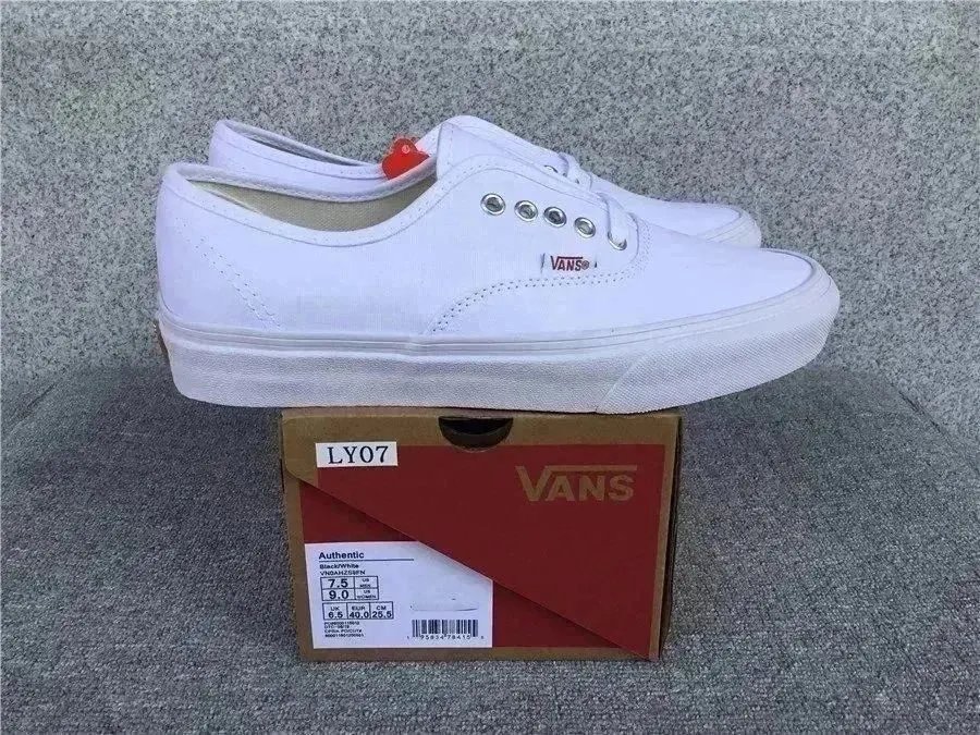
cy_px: 368
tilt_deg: -23.2
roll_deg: -0.5
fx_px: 878
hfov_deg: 58.4
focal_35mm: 31
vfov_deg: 45.4
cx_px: 490
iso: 25
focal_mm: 3.3
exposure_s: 1/595
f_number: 2.4
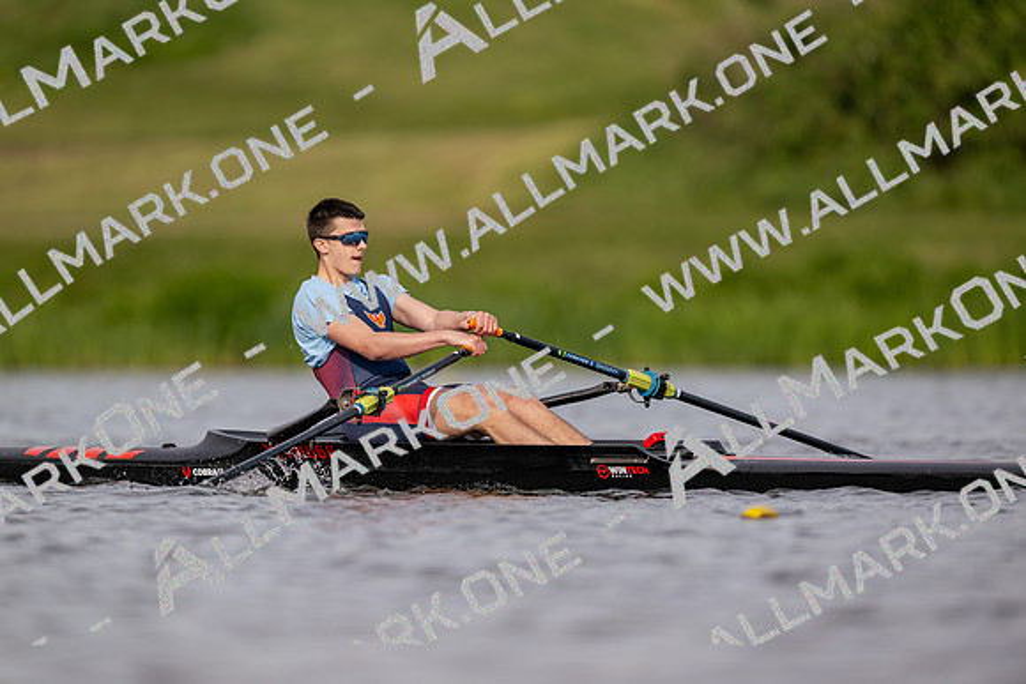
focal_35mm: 600
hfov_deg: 3.4
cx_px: 513
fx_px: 17103
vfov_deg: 2.3
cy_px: 342
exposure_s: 1/2500
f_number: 4
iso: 360
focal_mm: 600
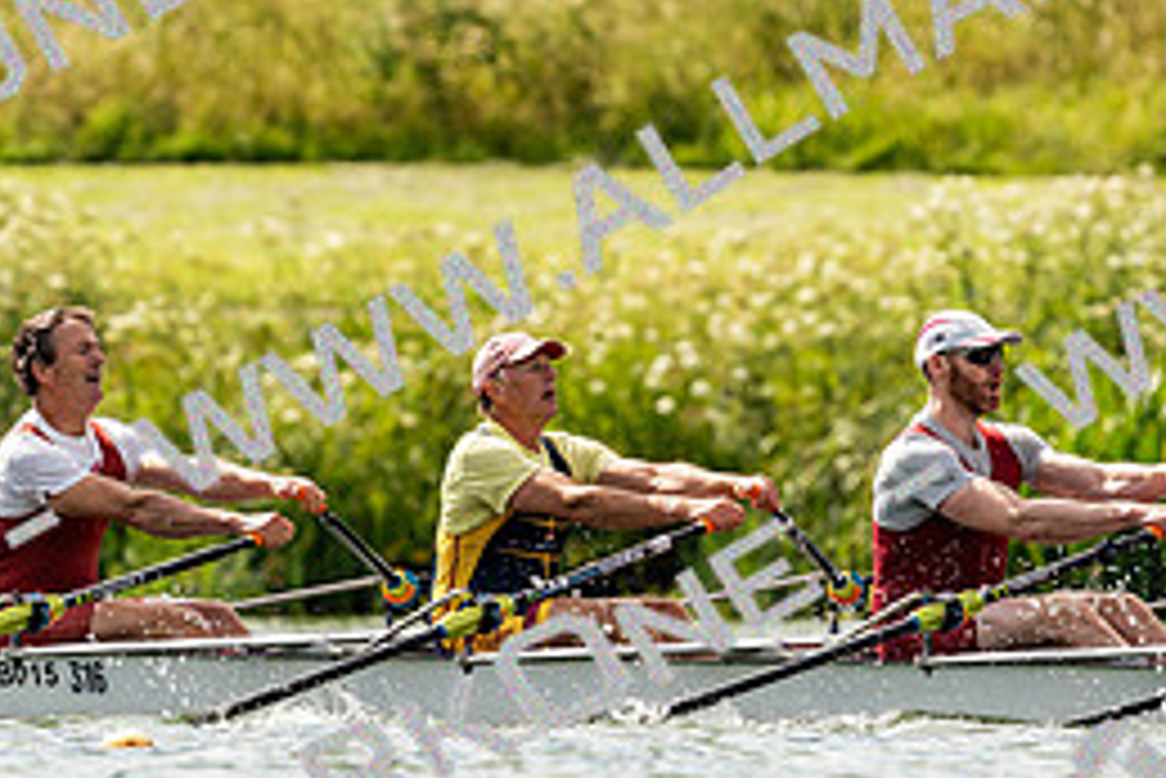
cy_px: 506
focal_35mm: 1120
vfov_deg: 1.2
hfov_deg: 1.8
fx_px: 36294
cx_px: 689
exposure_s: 1/2000
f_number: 6.3
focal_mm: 500
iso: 250
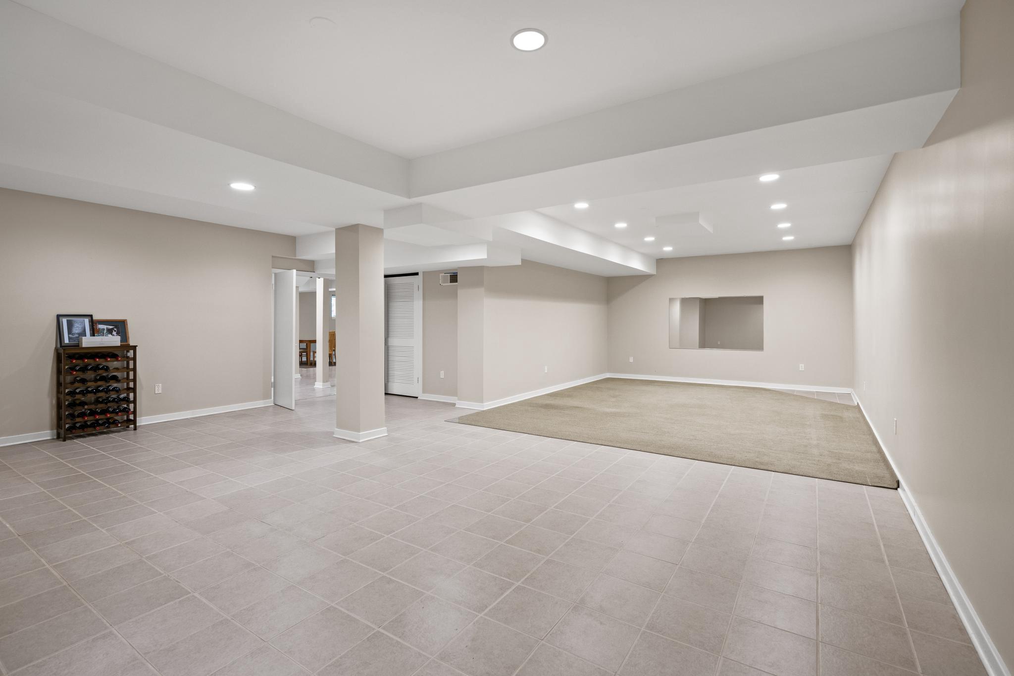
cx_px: 507
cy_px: 338
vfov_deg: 73.8
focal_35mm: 16
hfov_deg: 96.7
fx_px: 451
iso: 800
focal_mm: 16
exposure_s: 1/3
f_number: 4.5
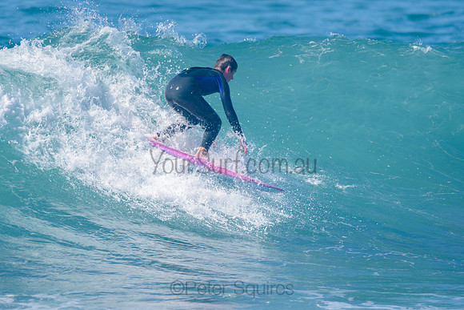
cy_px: 128
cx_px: 180
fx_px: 7900
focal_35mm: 613
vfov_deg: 2.2
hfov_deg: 3.4
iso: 220
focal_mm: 500
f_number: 5.6
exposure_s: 1/2000
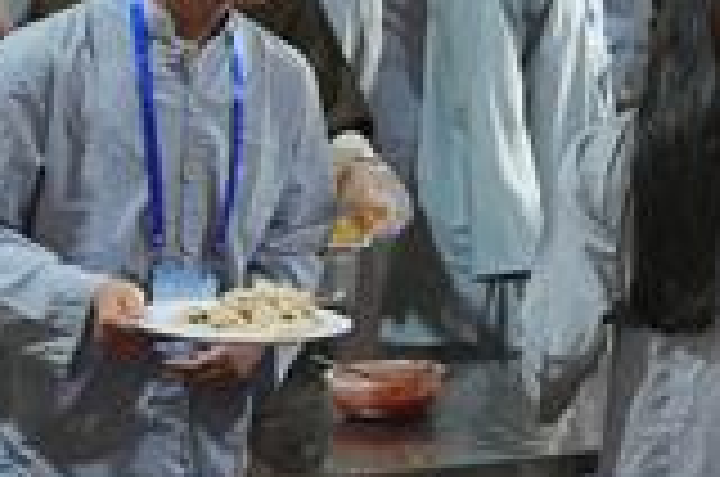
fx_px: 4651
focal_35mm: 233
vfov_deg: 5.8
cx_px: 2097
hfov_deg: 7.8
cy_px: -108
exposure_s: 1/125
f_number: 3.2
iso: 3200
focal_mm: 31
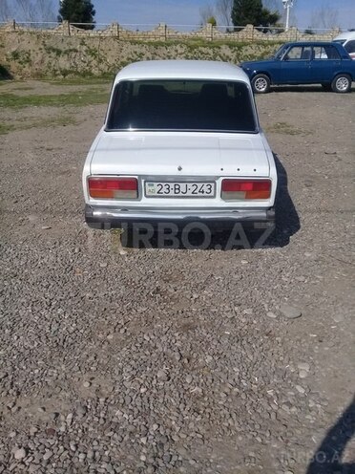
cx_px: 178
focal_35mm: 31
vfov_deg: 58.4
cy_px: 237
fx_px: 424
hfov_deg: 45.4
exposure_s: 1/2688
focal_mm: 3.3
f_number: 2.2
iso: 50
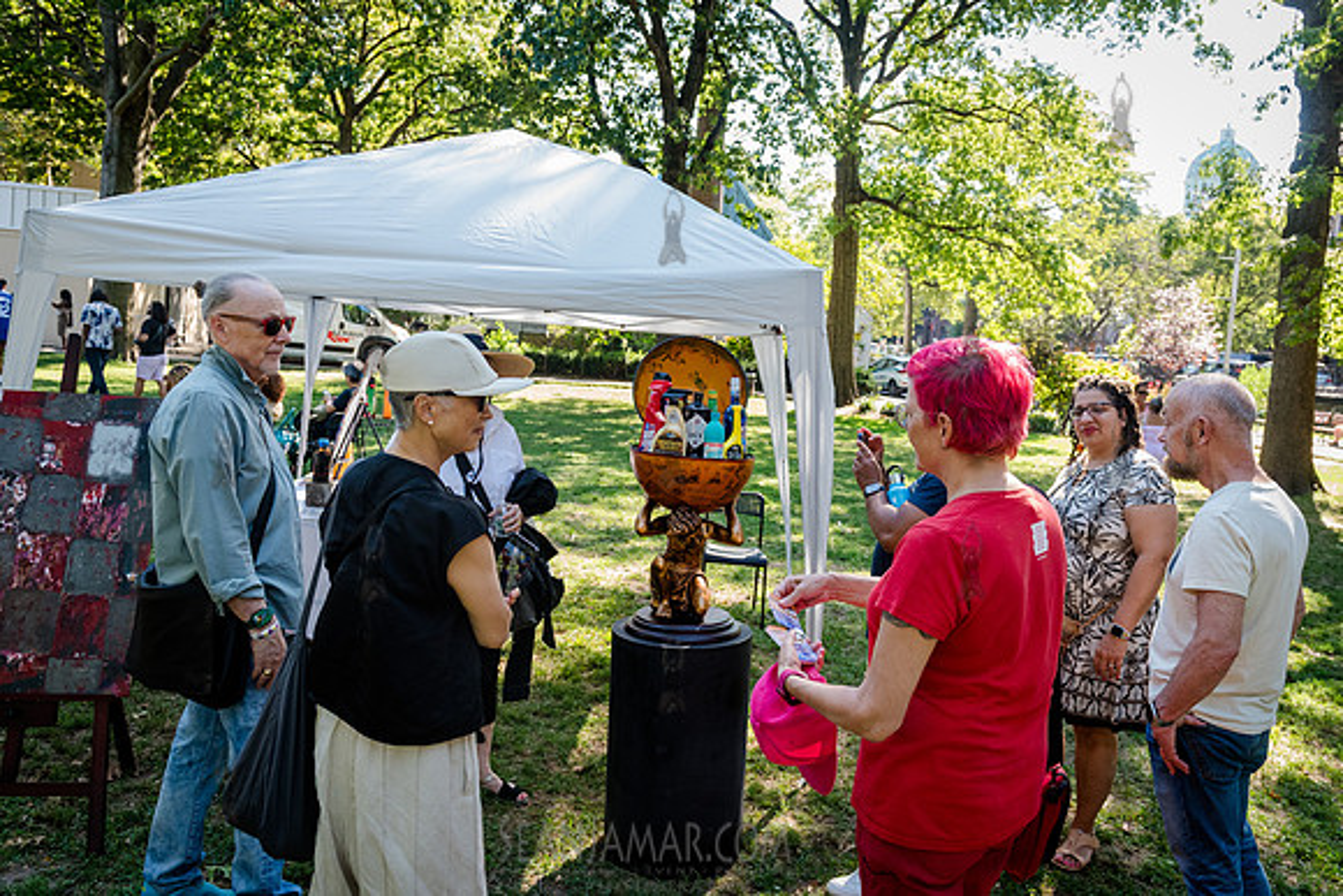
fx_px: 1117
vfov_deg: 43.7
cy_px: 429
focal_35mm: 30
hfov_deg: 61.9
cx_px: 728
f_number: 4
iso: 1250
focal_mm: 27
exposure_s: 1/400
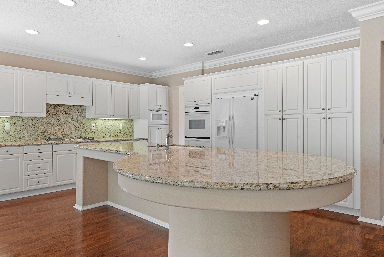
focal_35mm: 24
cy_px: 128
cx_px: 192
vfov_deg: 53.2
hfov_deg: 73.7
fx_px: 256
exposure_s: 1/4
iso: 400
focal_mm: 24
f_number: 8
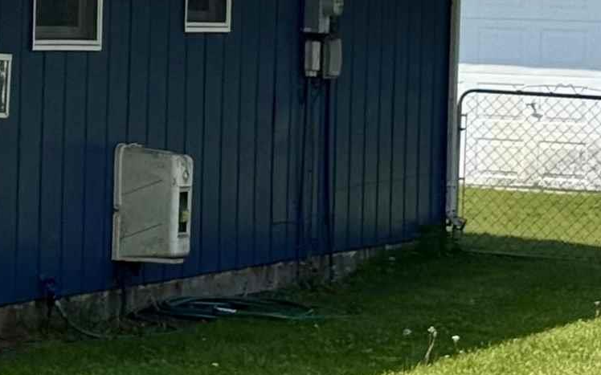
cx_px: -447
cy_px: -32
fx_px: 3422
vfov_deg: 6.3
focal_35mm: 209
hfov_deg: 9.6
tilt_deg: +0.7
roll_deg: -1.7
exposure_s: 1/3891
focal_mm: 6.76
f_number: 1.78
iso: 80
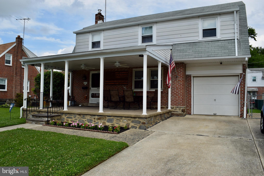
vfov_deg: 47.9
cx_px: 132
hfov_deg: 67.4
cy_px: 88
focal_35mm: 27
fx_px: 198
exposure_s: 1/200
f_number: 10
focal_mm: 18
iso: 100
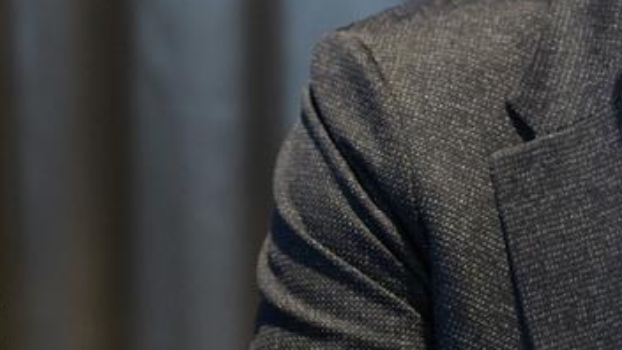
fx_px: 3925
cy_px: 105
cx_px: 364
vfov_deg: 5.1
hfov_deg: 9.1
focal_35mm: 238
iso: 1250
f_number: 1.8
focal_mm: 50
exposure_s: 1/200
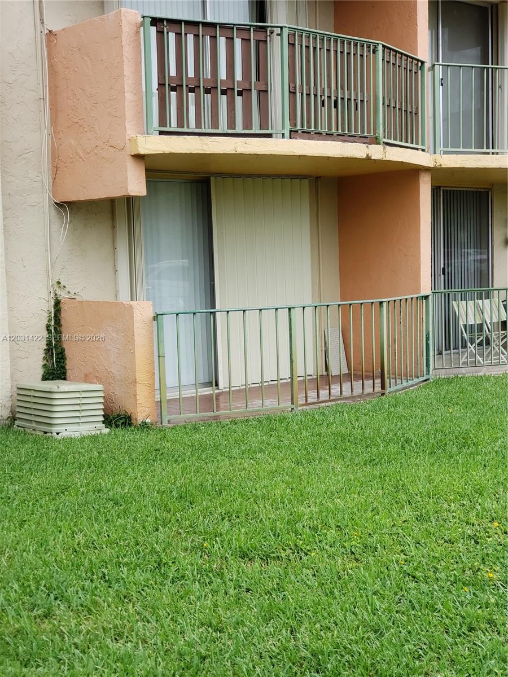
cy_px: 338
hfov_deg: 28.0
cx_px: 254
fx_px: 1017
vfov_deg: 36.8
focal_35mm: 52
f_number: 2.4
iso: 32
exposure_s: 1/163
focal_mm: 6
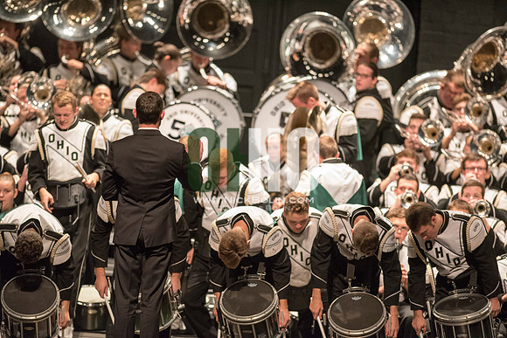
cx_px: 254
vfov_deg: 4.6
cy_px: 169
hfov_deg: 6.9
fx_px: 4226
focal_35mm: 300
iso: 4000
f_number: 2.8
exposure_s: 1/500
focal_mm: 300
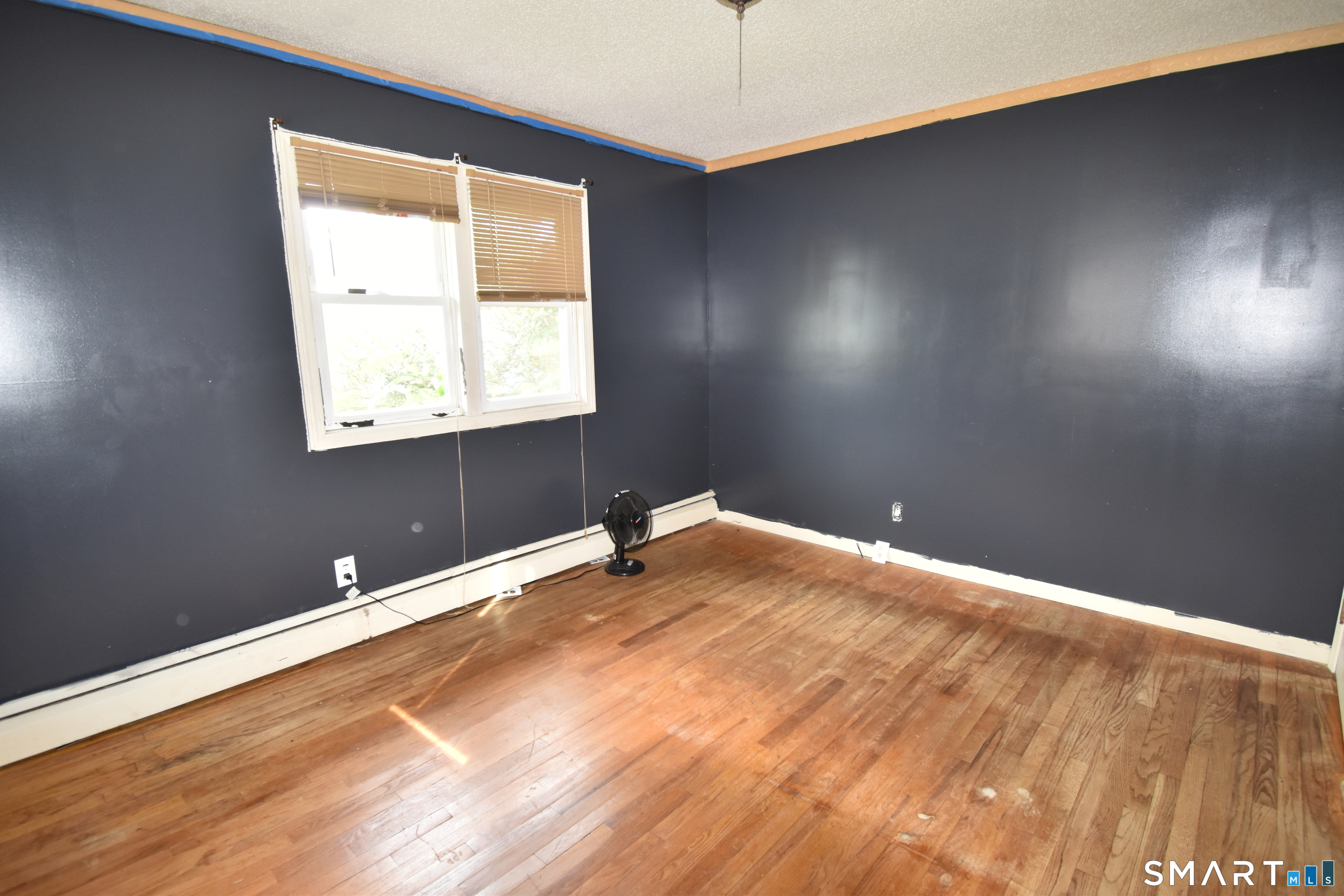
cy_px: 448
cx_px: 672
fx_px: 616
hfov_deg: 95.0
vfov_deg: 72.1
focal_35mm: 16
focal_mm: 11
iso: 500
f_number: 4.8
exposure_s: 1/15
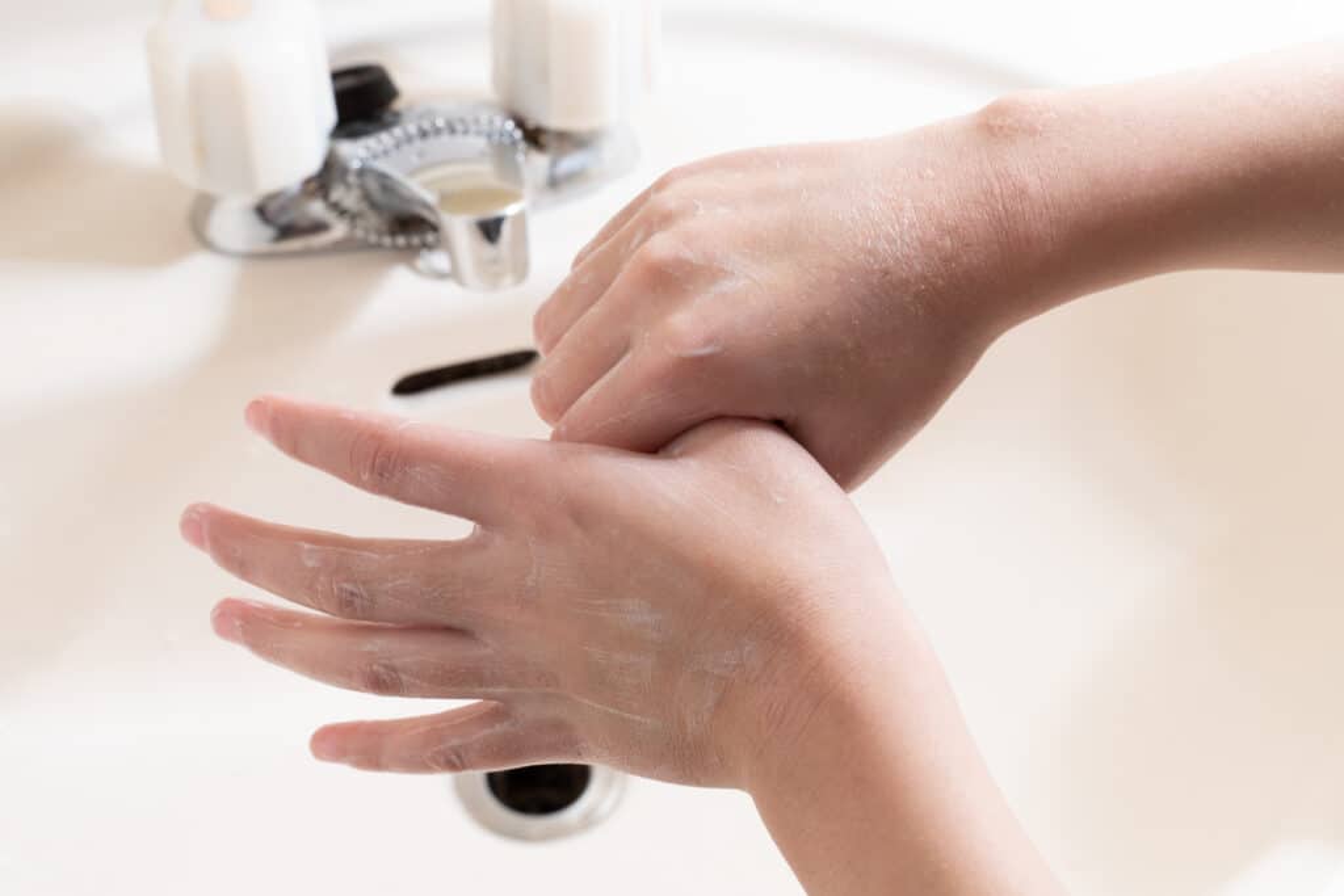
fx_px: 2296
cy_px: 448
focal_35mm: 62
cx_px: 672
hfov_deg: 32.6
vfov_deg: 22.1
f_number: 8
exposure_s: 1/160
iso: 100
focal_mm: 41
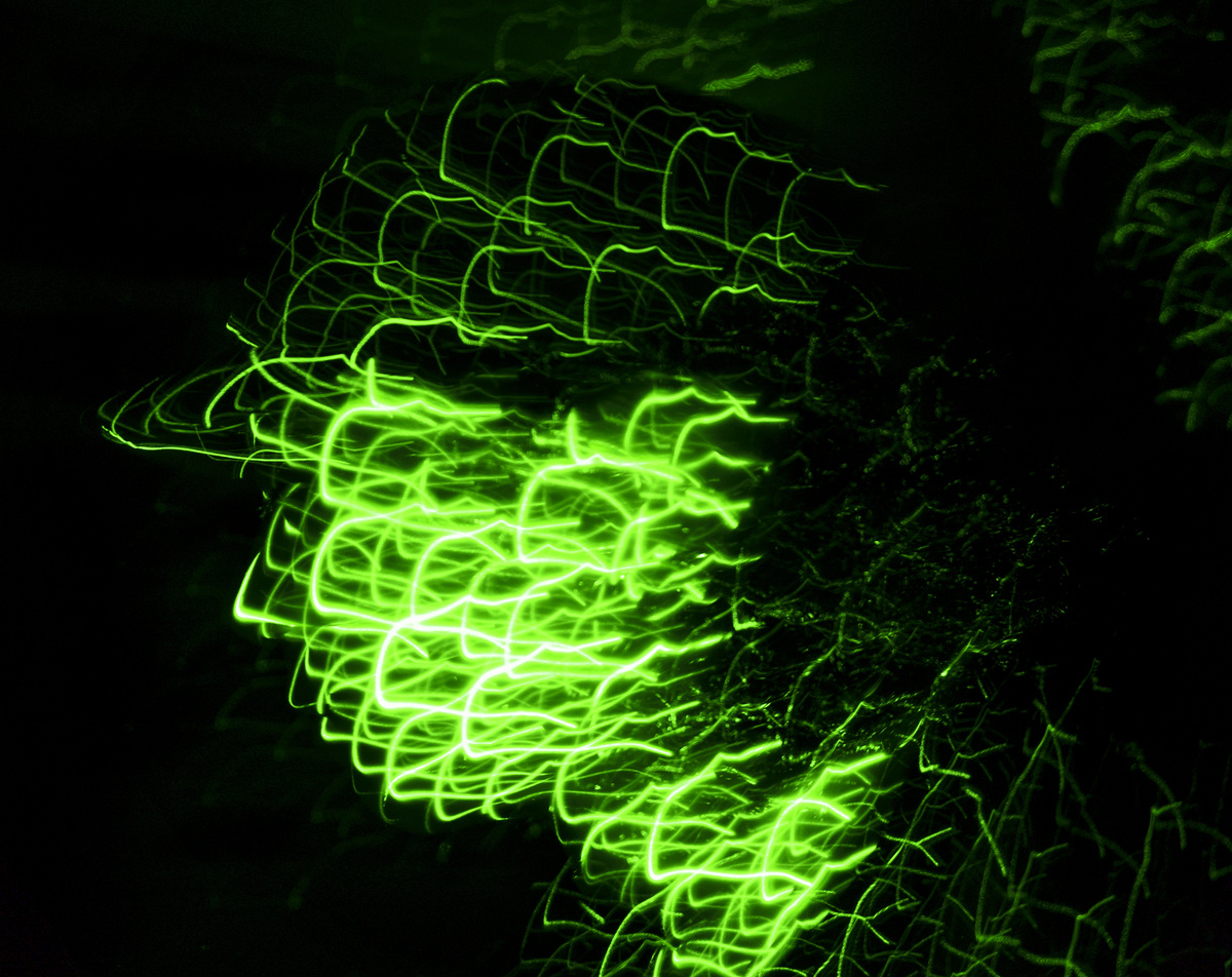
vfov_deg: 42.0
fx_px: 1271
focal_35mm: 35
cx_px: 624
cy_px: 420
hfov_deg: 51.7
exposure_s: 1/2.5
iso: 100
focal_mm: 18
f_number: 3.5
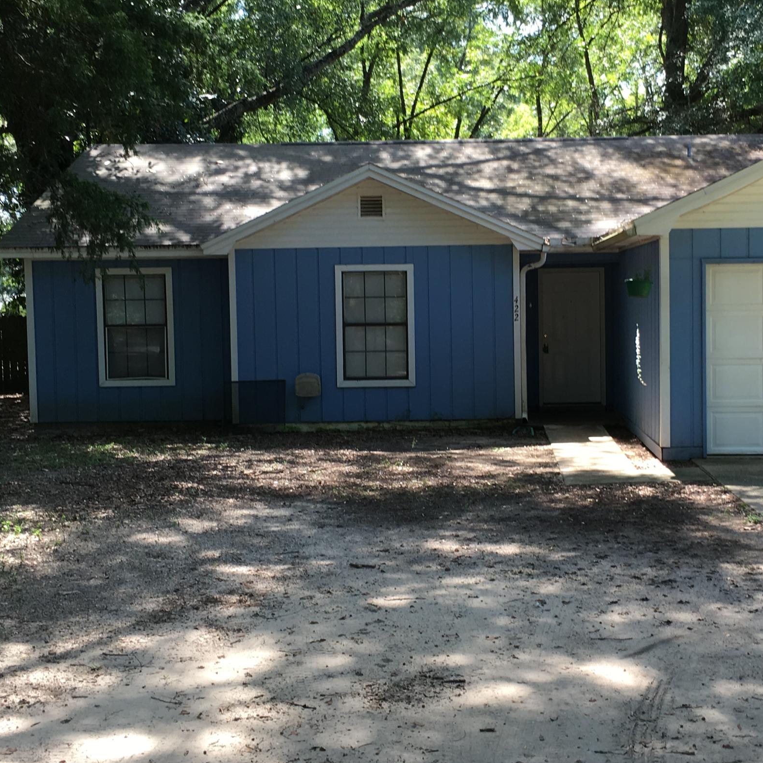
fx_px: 1222
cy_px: 359
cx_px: 463
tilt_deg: -2.6
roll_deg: +0.3
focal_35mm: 49
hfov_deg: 34.5
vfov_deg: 34.7
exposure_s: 1/120
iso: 25
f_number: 2.2
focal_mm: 4.15
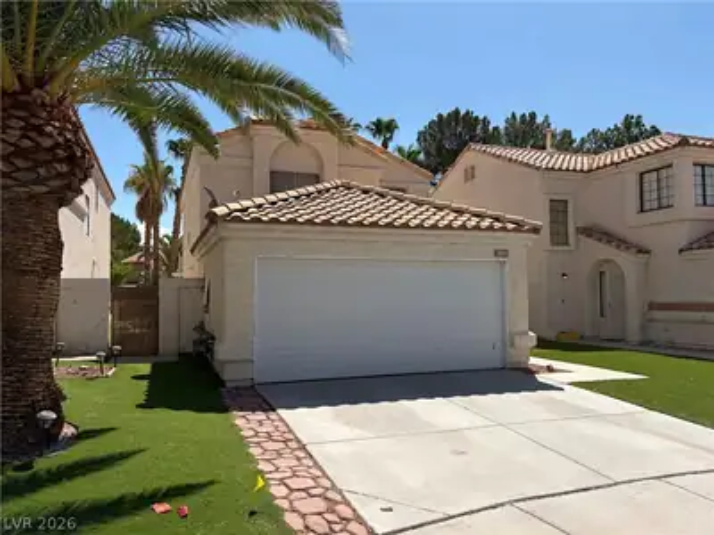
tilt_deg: +2.6
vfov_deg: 53.1
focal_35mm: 26
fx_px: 536
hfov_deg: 67.3
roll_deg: +1.6
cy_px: 268
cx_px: 357
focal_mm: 5.96
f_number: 1.6
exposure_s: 1/6993
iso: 64
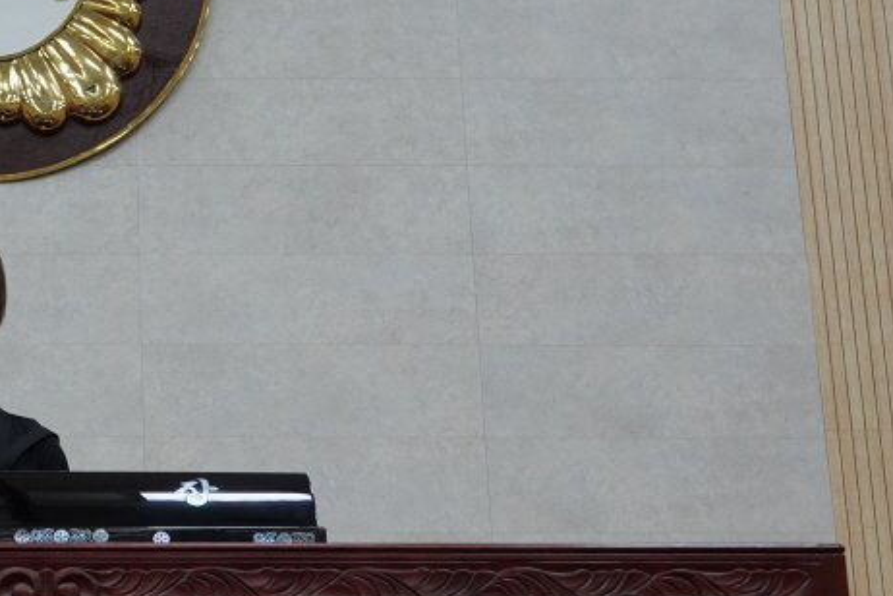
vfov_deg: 17.1
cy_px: 273
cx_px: -58
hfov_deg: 23.9
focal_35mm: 80
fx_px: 1984
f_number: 3.2
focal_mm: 13.7
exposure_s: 1/40
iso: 125
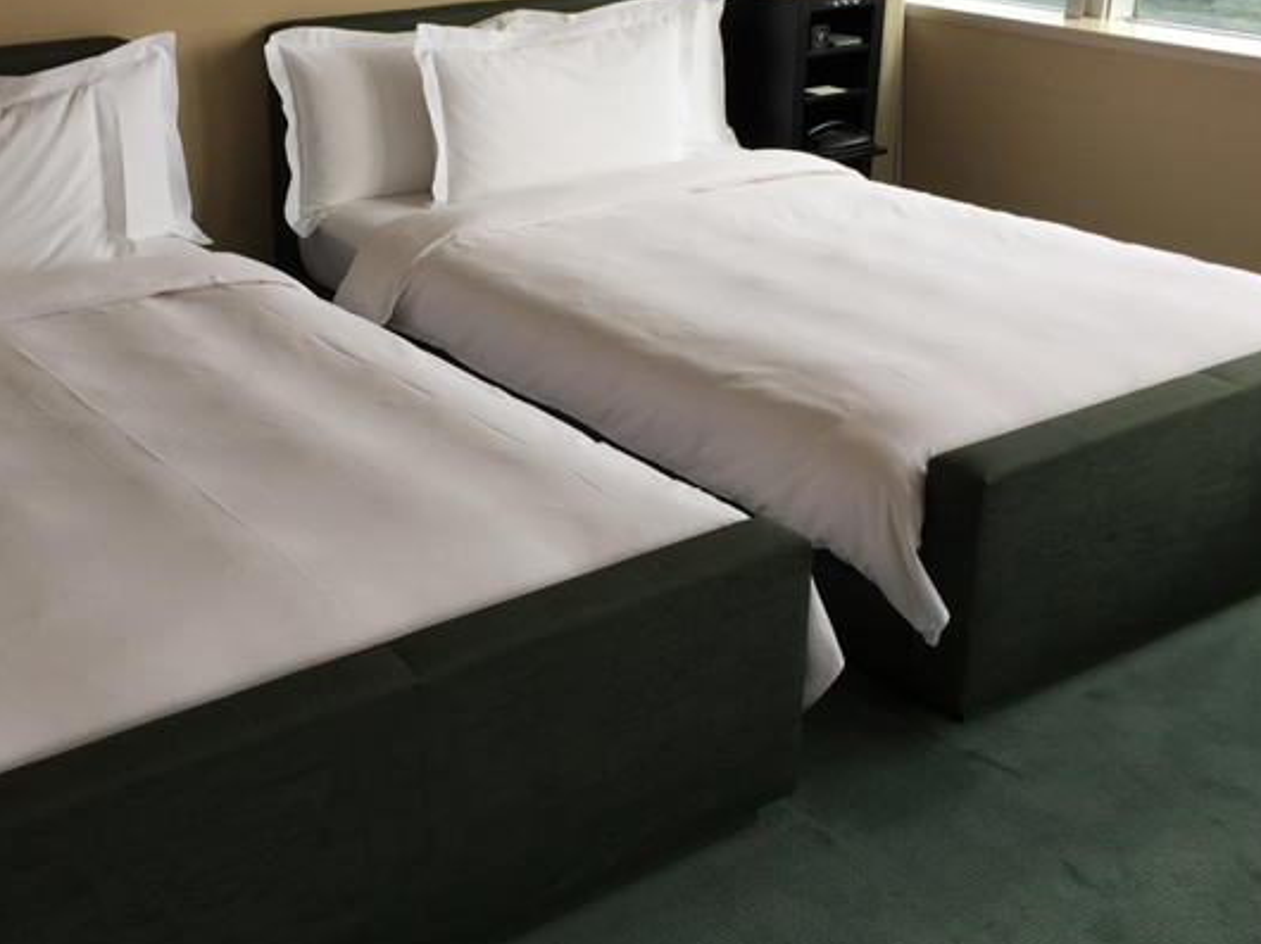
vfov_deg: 31.3
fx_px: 1675
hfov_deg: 41.0
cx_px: 497
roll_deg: +1.0
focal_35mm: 46
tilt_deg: -18.7
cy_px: 340
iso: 32
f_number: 2.2
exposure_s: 1/120
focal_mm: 4.15
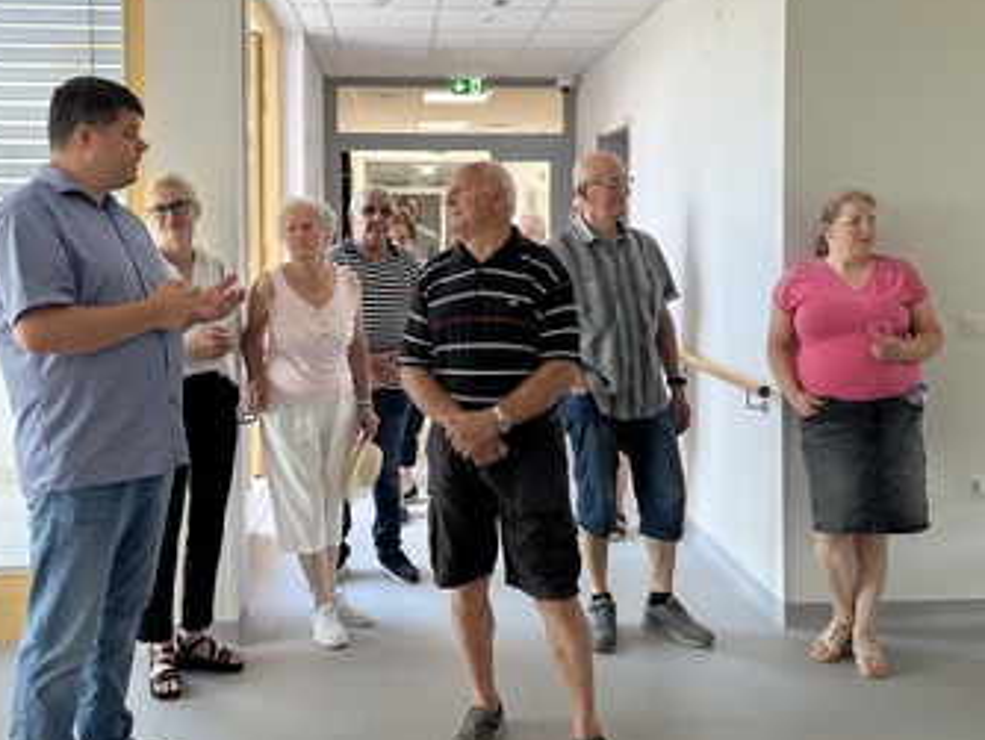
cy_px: 265
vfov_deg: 40.4
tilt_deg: -1.8
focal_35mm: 35
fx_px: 997
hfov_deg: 52.6
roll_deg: +0.1
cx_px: 478
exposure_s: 1/122
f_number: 1.6
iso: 80
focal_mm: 5.1
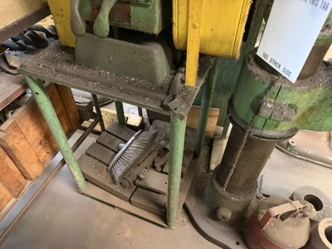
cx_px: 166
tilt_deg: -46.5
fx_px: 230
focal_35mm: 24
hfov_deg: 71.6
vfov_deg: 56.8
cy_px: 124
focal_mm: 6.76
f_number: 1.78
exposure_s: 1/30
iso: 800
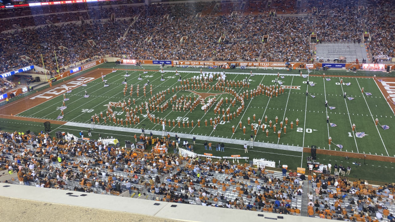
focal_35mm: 29
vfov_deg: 40.0
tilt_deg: -19.8
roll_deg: +4.4
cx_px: 197
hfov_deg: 66.0
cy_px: 88
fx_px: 304
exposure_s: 1/60
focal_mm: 4.25
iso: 64
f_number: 1.8
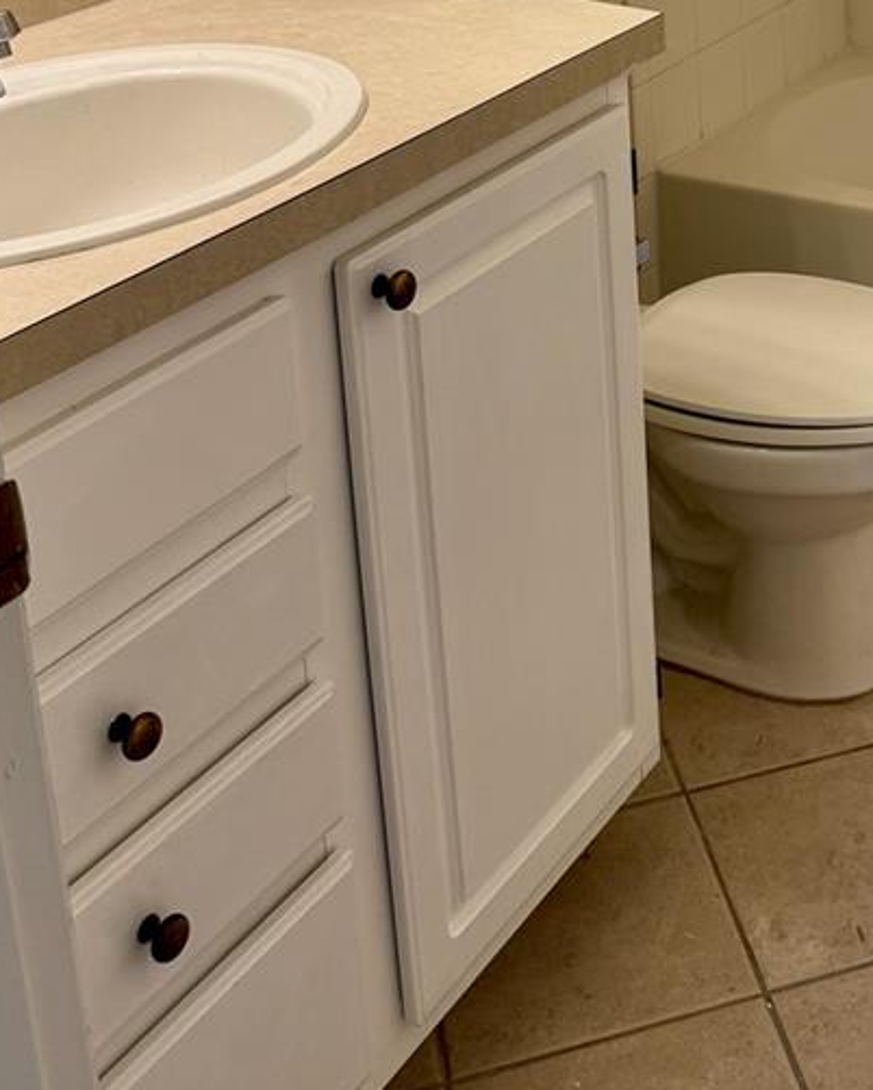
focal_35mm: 56
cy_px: -35
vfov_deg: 30.8
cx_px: 827
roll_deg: +2.1
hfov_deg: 26.0
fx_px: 1808
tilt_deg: -14.0
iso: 80
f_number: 1.78
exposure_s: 1/120
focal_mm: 6.76
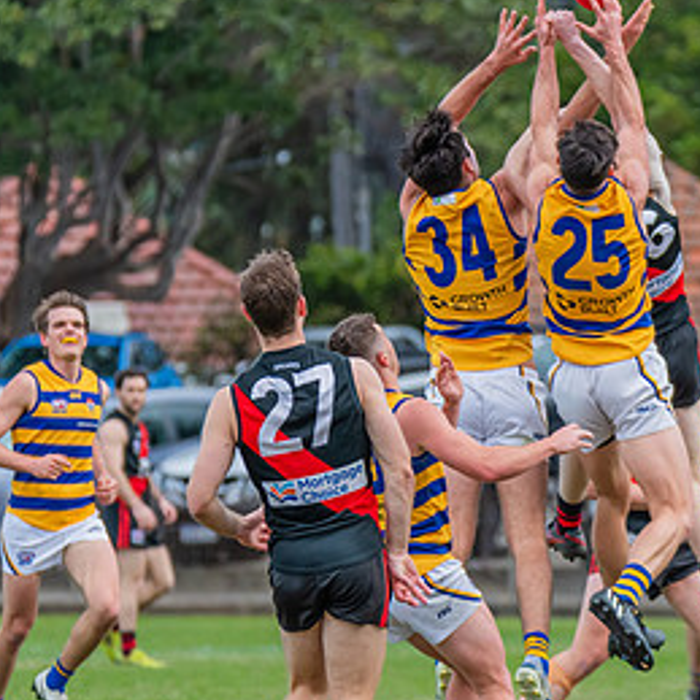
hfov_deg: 2.8
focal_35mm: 618
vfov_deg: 2.8
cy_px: 375
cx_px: 405
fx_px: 14139
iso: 1100
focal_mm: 300
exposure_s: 1/1600
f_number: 5.6
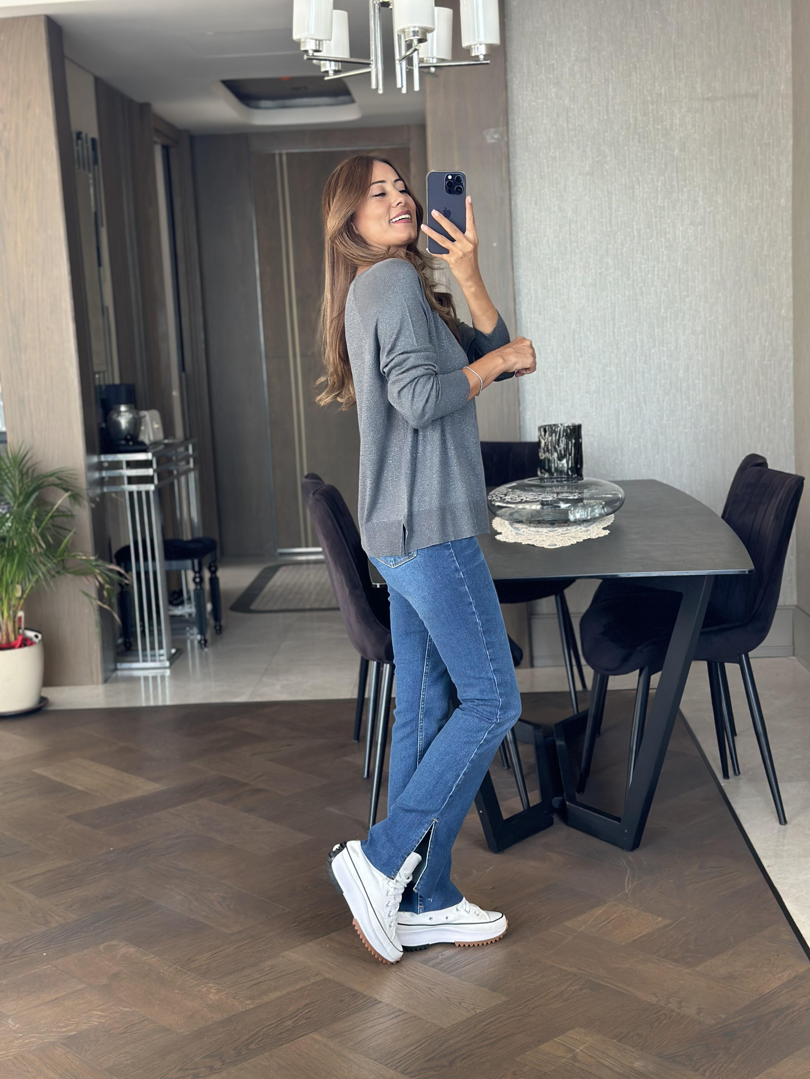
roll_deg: +3.9
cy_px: 540
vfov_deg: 39.7
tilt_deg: -16.5
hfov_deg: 30.3
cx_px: 405
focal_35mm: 48
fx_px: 1498
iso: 125
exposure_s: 1/65
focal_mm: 6.86
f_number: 1.78
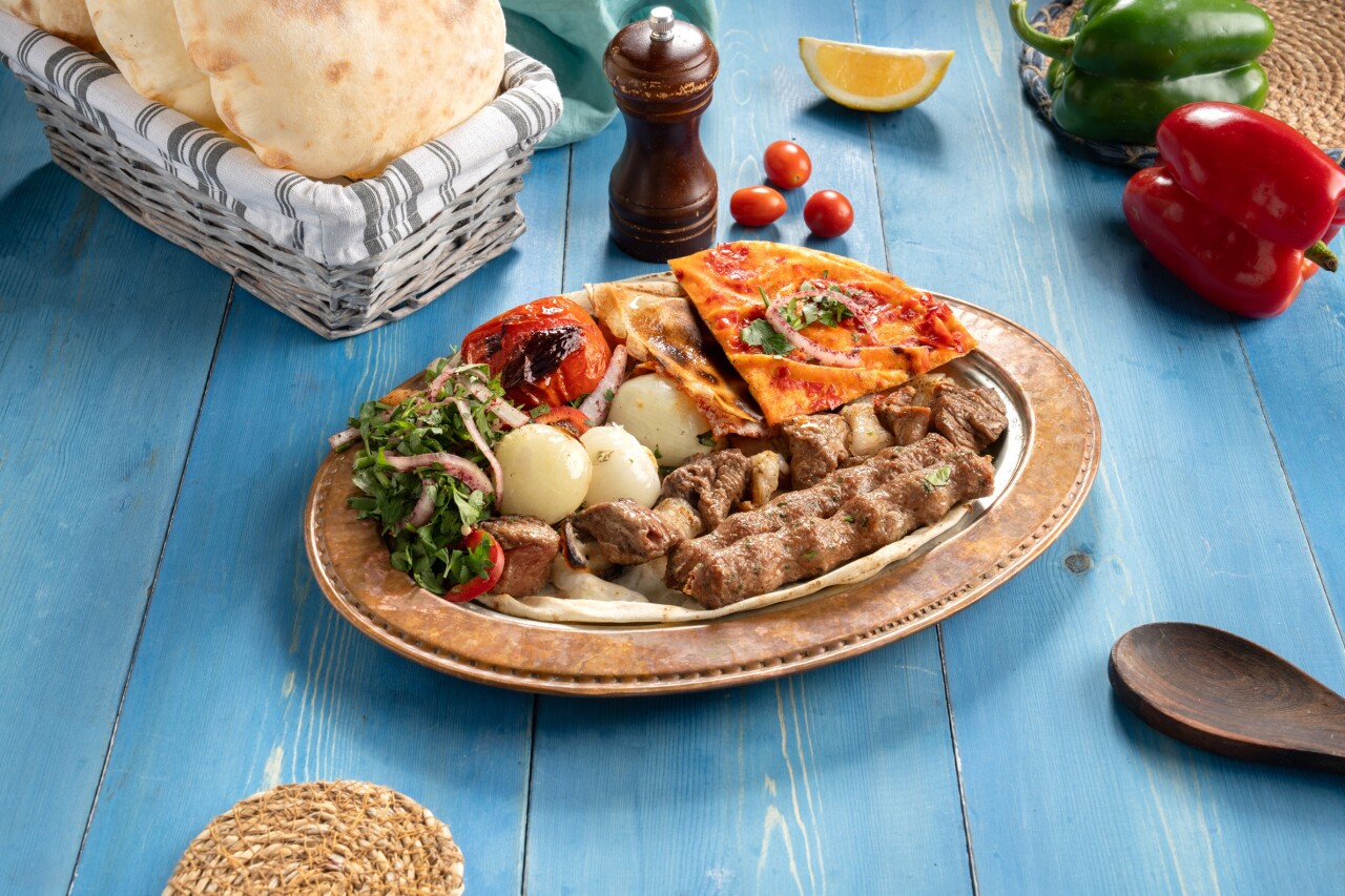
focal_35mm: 53
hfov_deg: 37.5
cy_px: 448
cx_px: 672
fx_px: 1980
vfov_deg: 25.5
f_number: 13
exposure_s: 1/100
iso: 200
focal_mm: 53
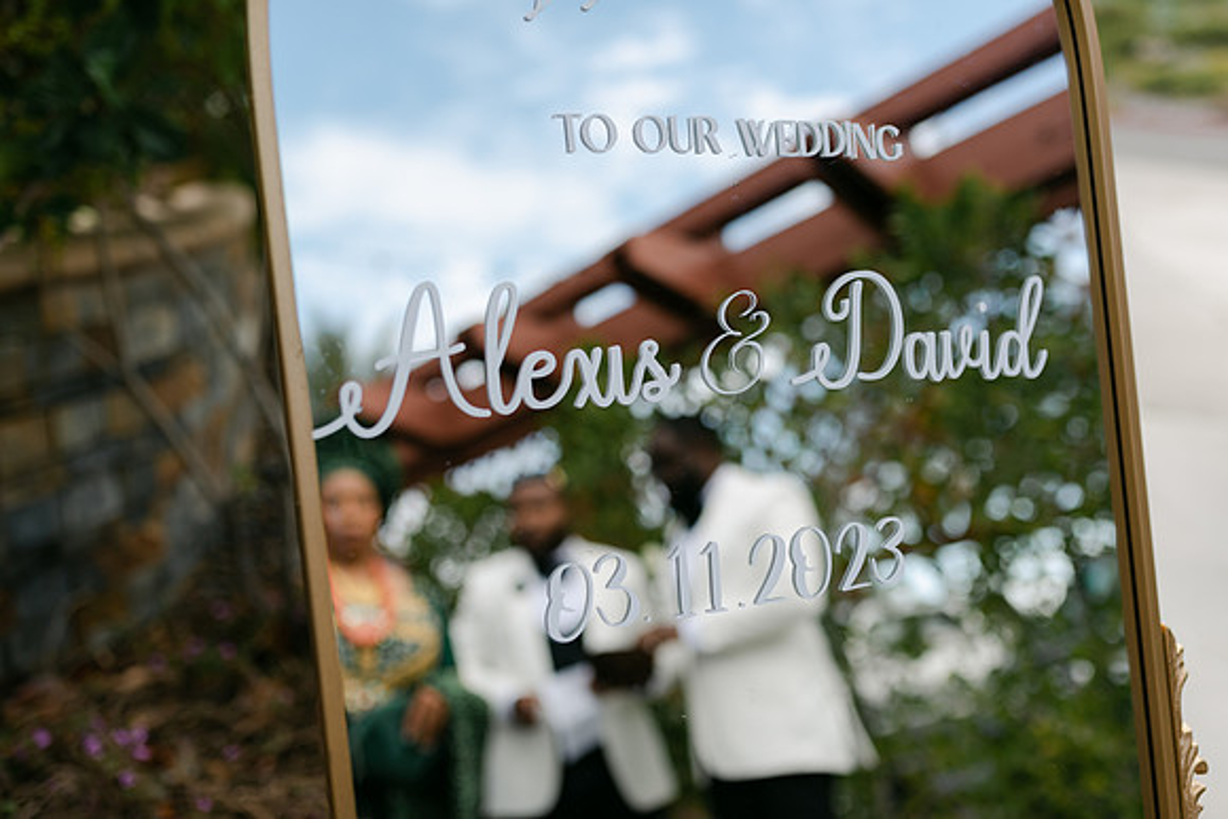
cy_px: 410
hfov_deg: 54.4
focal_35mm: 35
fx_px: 1194
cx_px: 614
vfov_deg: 37.9
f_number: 2
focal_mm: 35
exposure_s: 1/1600
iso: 100
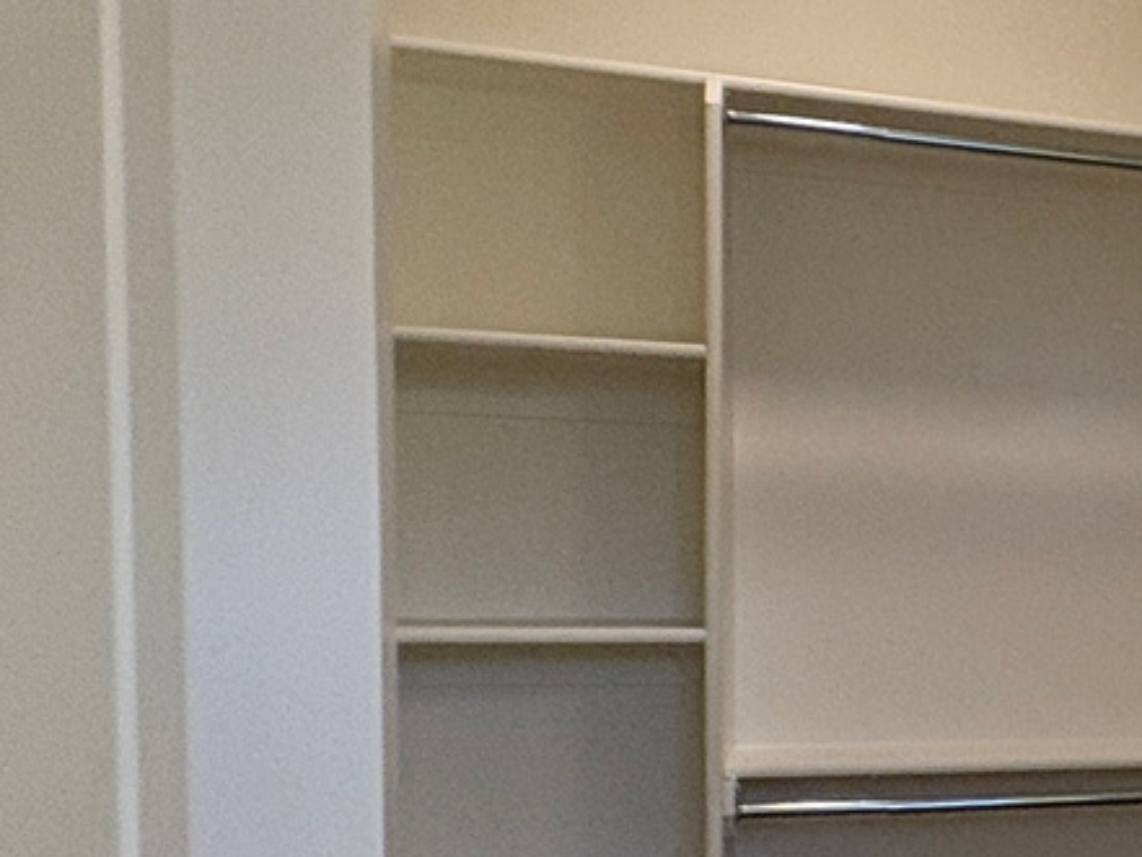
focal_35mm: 65
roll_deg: -0.8
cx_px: 2344
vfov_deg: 22.4
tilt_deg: -2.5
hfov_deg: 18.3
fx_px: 2145
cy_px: 655
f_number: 2.2
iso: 125
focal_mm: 2.22
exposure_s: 1/135
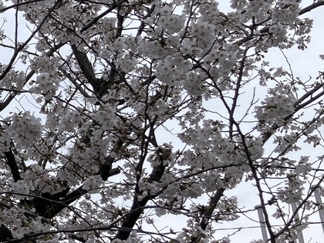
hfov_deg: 21.4
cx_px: -130
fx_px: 749
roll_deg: -2.7
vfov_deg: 18.2
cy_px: 204
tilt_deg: +23.8
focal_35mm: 80
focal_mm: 3.99
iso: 20
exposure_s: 1/1156
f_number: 1.8
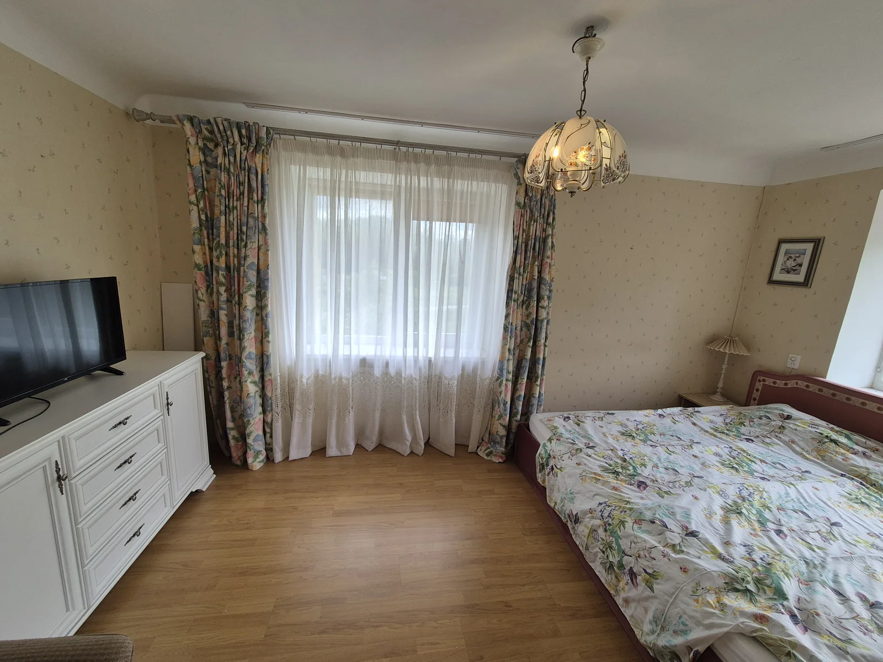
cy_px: 331
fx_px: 332
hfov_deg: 106.2
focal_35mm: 13
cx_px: 442
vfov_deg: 89.9
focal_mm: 2.2
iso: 50
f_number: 2.2
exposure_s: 1/185
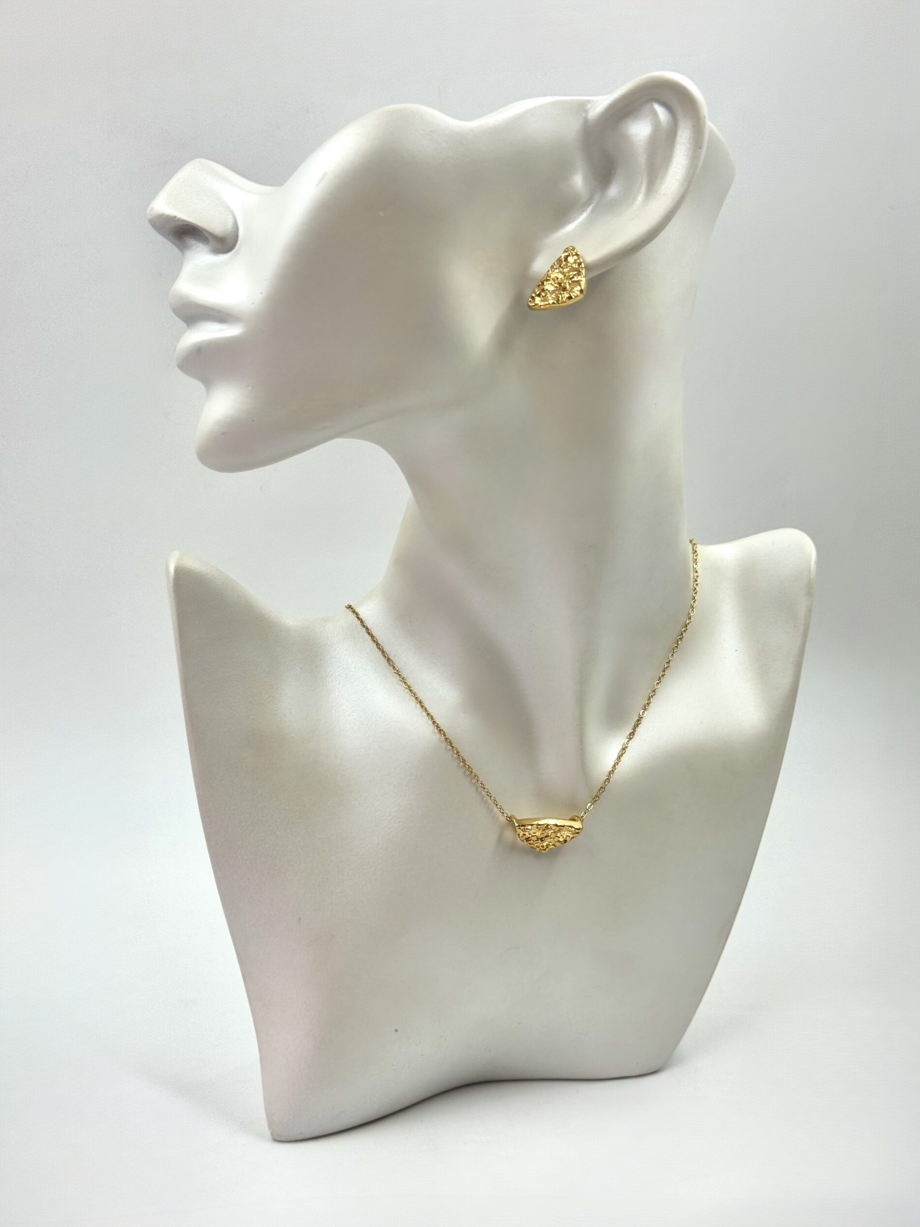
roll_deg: +1.1
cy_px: 618
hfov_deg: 29.7
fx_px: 1736
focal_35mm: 49
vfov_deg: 38.9
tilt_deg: -19.1
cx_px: 468
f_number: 1.78
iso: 64
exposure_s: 1/966
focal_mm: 6.76
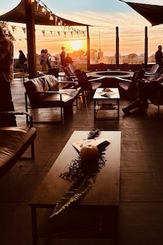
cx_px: 120
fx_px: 190
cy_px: 73
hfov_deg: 45.0
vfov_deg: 63.0
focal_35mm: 28
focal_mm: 2.22
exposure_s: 1/360
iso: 40
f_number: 2.2
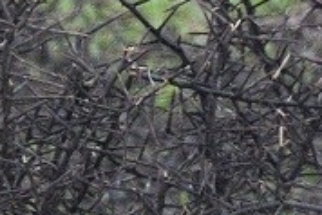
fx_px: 33219
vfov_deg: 0.4
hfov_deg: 0.6
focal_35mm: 3711
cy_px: -58
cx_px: 756
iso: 1600
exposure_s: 1/1600
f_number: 5.6
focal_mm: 420
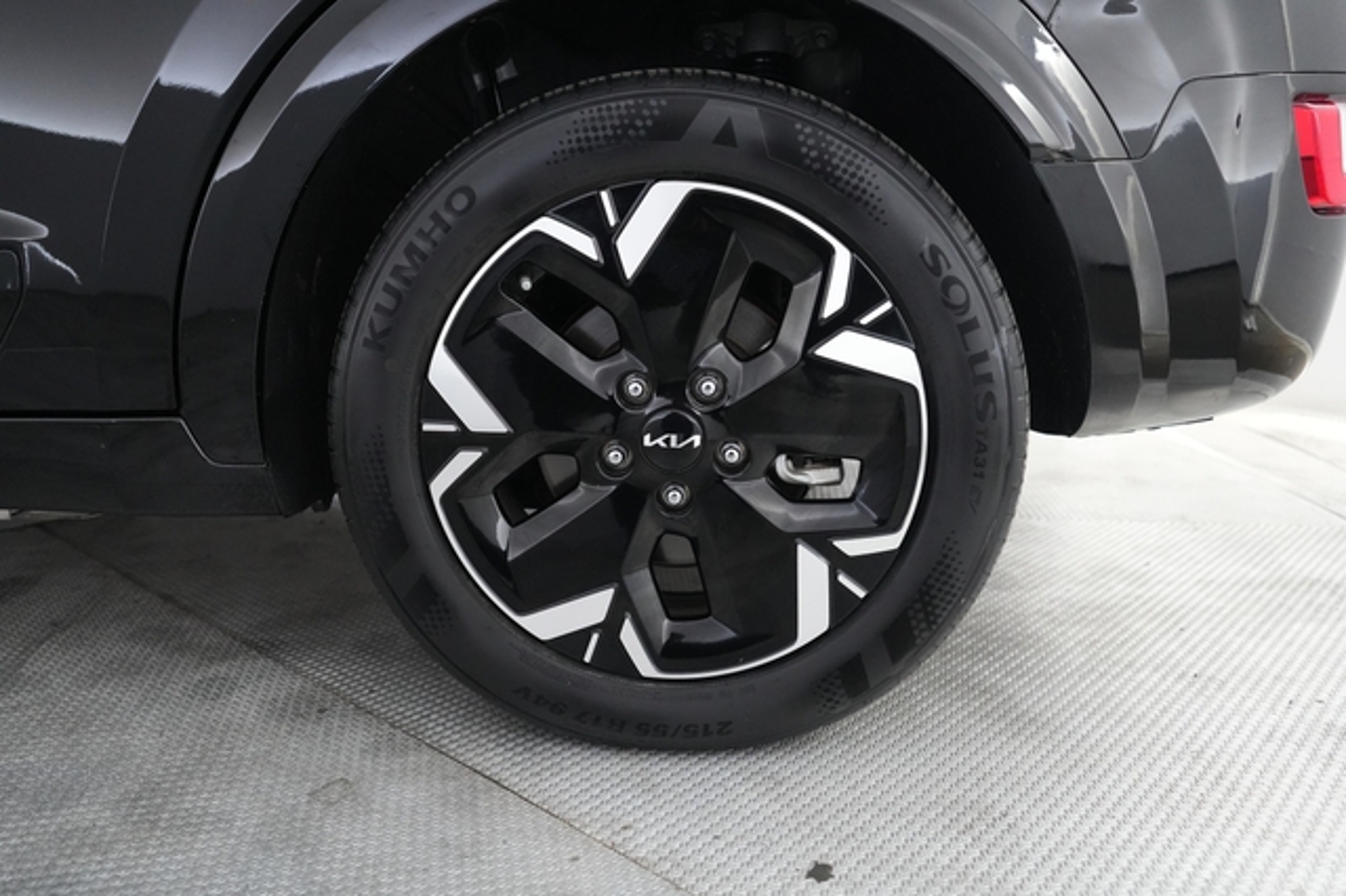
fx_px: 1009
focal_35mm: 27
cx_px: 673
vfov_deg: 47.9
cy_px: 448
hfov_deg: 67.4
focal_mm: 27
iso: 5000
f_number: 2.8
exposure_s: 1/160
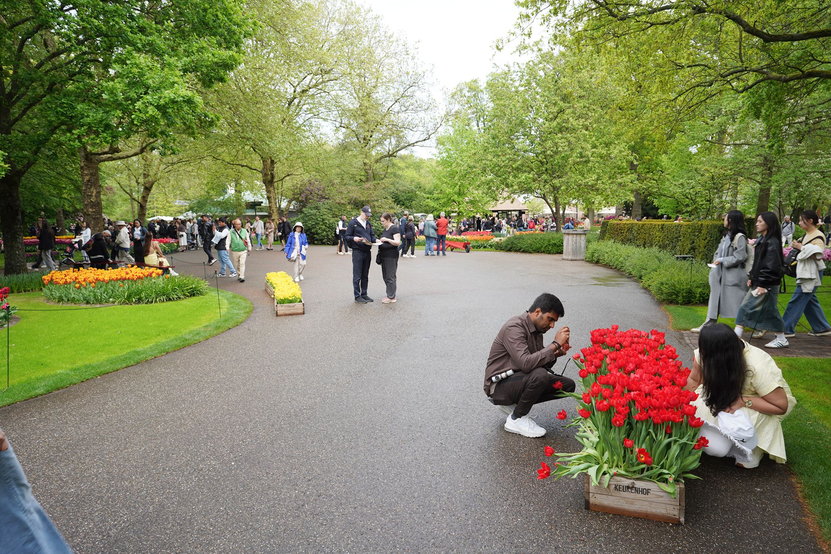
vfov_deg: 53.1
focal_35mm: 24
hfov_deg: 73.7
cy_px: 277
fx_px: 554
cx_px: 416
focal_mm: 24
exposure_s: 1/100
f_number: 6.3
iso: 100
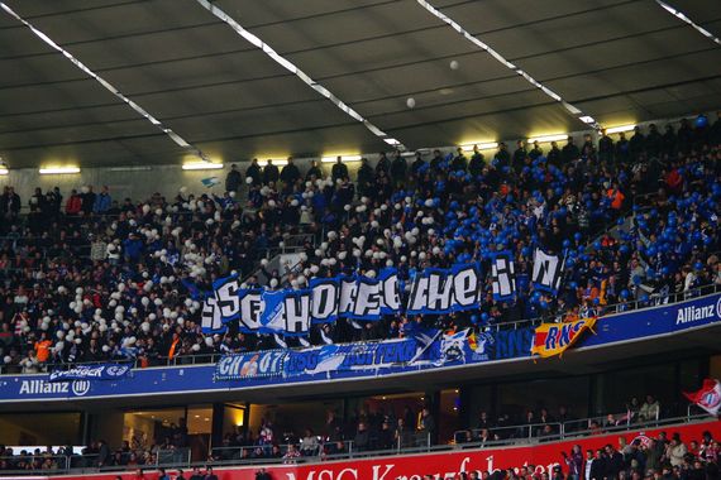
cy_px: 240
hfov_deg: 11.0
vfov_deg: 7.3
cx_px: 360
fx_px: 3755
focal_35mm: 188
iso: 1600
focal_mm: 125
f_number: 4.5
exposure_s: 1/180
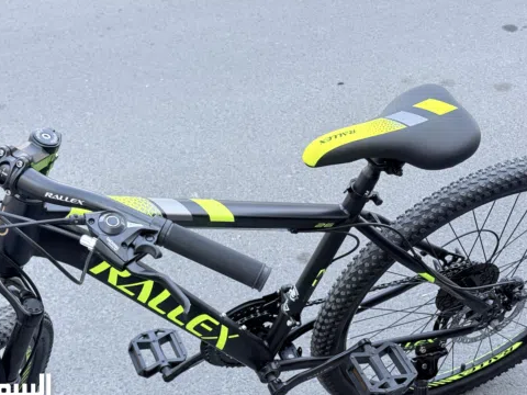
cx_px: 216
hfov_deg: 30.2
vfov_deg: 22.9
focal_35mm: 64
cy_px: 215
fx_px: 974
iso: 64
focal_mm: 6.76
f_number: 1.78
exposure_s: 1/663
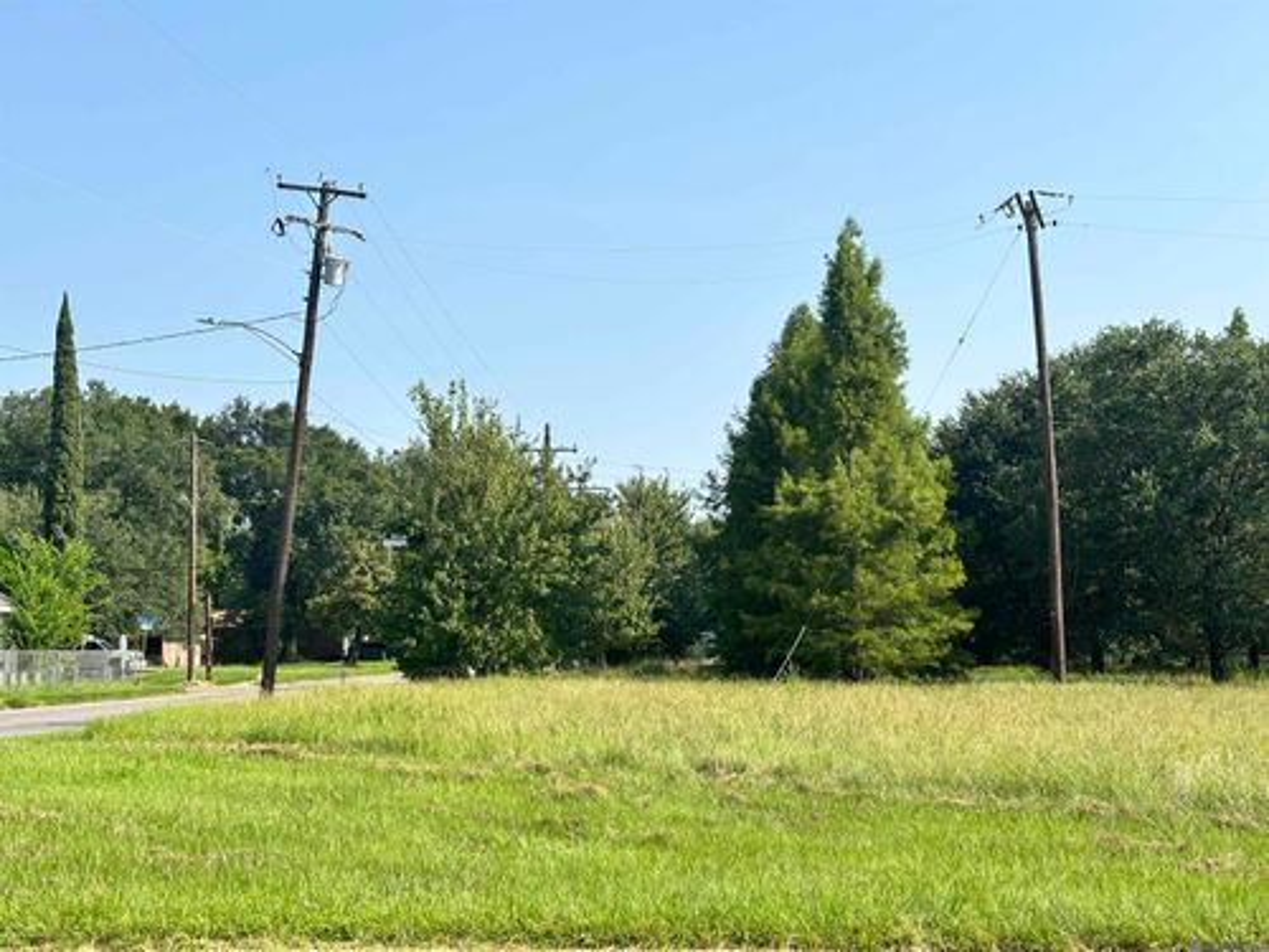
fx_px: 1906
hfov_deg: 36.8
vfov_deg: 28.0
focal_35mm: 52
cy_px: 476
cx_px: 634
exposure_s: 1/2451
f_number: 1.6
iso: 40
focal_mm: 5.96
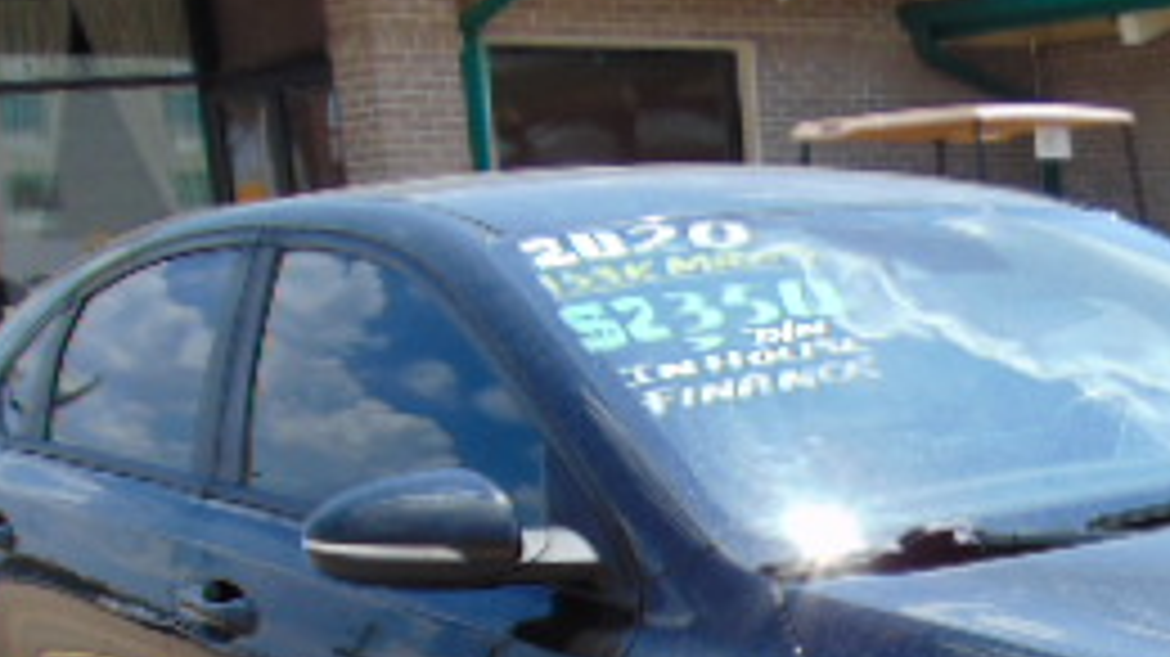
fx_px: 2078
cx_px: 1030
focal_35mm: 67
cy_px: 864
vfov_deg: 16.9
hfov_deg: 30.2
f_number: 3
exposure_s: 1/1000
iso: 80
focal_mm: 4.5
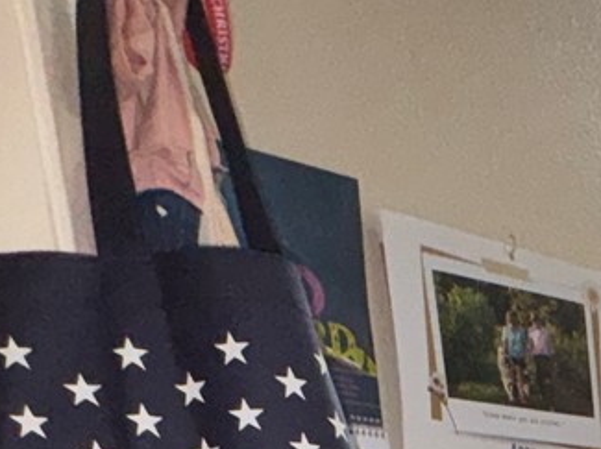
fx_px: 1197
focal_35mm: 69
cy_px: 989
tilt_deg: -16.0
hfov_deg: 22.7
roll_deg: -0.1
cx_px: 912
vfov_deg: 15.3
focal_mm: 2.22
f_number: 2.2
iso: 80
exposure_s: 1/76
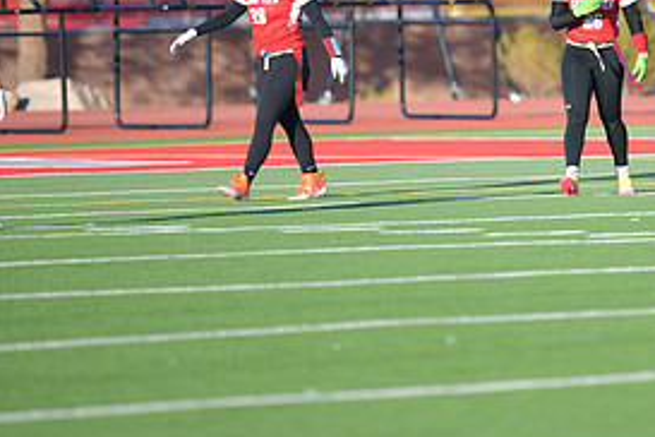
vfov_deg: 2.2
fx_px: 11607
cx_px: 576
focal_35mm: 638
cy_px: 47
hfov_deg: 3.2
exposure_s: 1/800
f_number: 2.8
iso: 64
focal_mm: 300
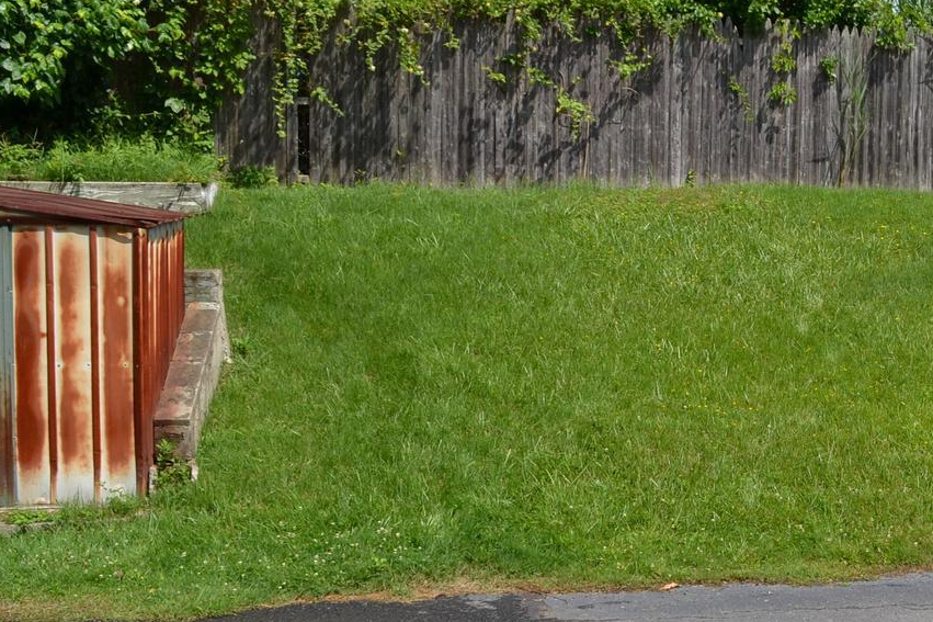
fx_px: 1684
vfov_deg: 20.9
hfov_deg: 28.6
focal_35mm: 65
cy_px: 304
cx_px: 977
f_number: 8
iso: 100
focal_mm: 18
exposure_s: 1/250
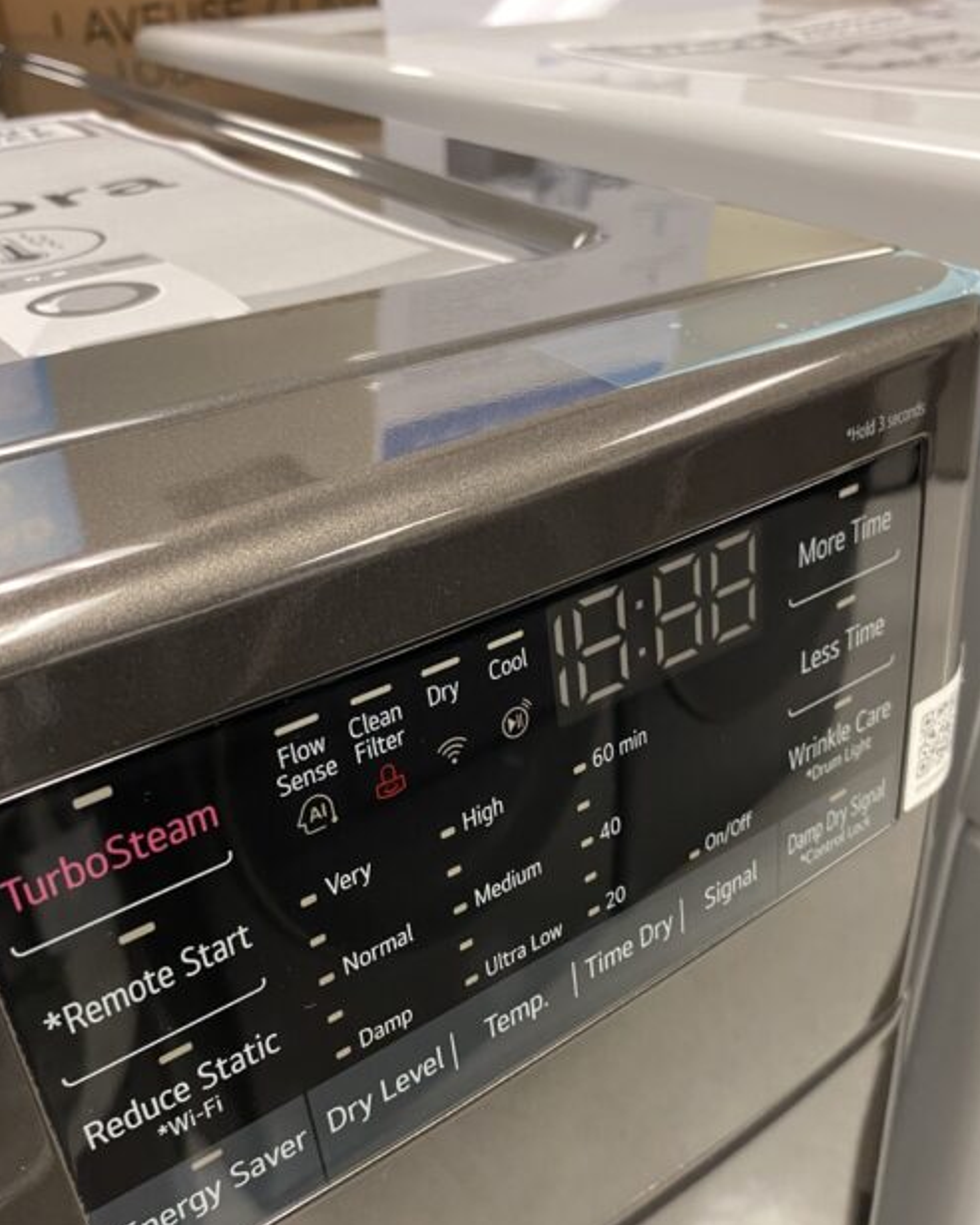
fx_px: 1196
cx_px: 484
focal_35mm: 33
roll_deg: +3.6
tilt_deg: -33.2
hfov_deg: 44.5
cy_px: 791
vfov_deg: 53.4
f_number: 1.8
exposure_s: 1/44
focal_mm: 4.25
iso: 200
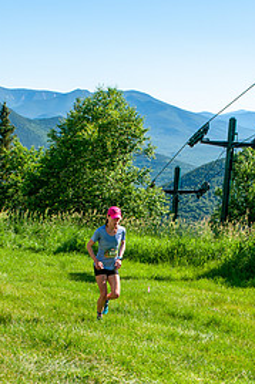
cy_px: 306
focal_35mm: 60
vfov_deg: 32.6
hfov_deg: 22.5
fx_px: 640
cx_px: 135
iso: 200
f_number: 8
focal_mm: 24
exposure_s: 1/400
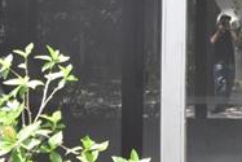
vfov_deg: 16.4
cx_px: 246
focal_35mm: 82
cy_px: 8
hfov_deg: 23.6
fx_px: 552
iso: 800
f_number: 3.5
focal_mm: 10
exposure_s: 1/500
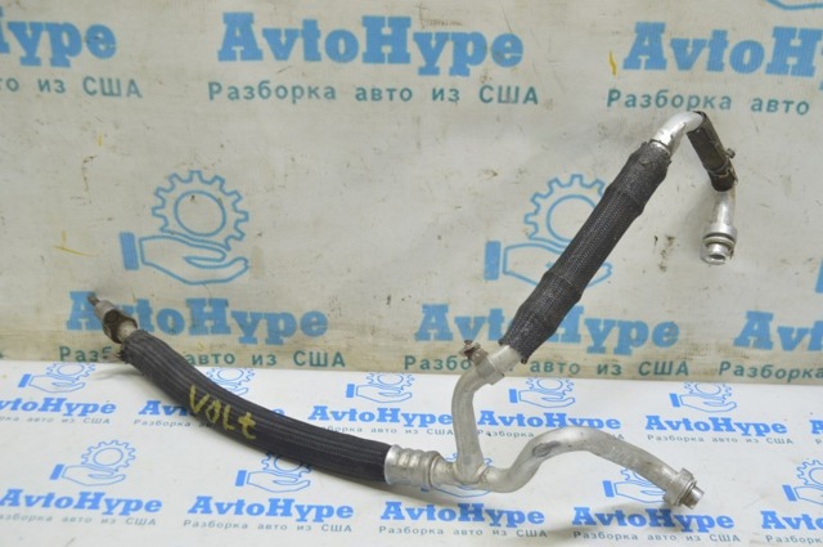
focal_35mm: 45
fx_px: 1027
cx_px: 412
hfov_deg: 43.7
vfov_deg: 29.8
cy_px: 274
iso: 400
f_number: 5.6
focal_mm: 30
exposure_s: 1/20
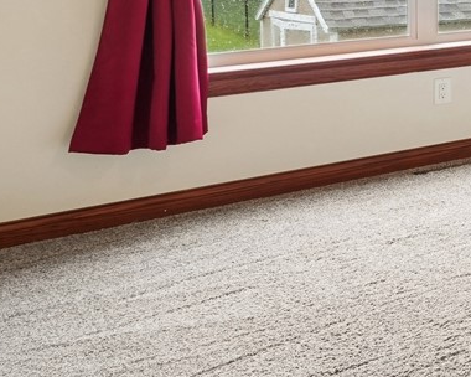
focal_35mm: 67
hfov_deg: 17.9
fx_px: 934
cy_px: -73
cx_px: 975
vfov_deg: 21.3
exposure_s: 1/10
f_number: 10
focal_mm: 16
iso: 640
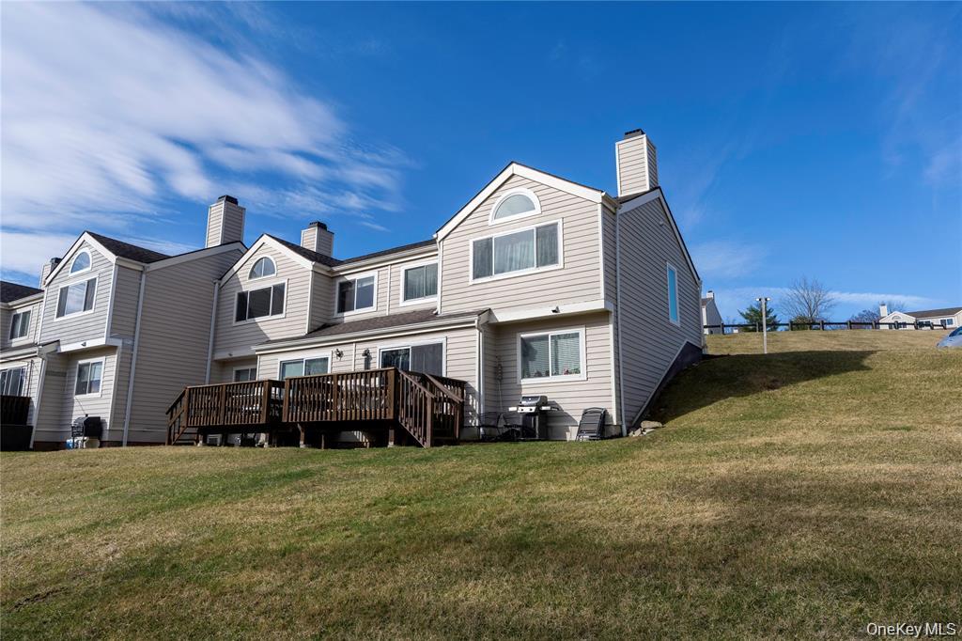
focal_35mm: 24
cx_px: 481
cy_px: 320
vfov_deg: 53.1
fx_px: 641
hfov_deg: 73.8
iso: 320
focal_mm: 24
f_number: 6.3
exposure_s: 1/4000
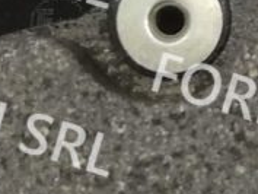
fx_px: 1857
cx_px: 561
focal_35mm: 249
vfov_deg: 6.0
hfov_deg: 7.5
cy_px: 85
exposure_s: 1/100
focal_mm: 3.81
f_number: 2.2
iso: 64
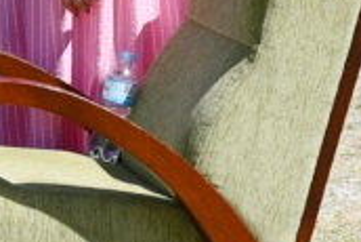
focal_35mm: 447
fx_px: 4486
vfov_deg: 3.1
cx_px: -239
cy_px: -203
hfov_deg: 4.6
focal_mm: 50
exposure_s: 1/250
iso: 100
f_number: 8
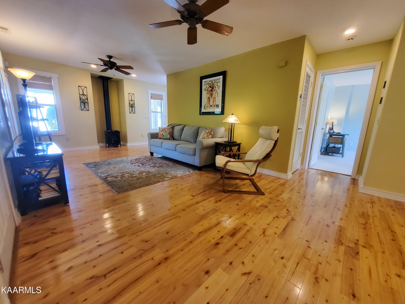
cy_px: 152
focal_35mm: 13
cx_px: 202
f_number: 2.2
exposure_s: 1/40
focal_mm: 1.8
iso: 500
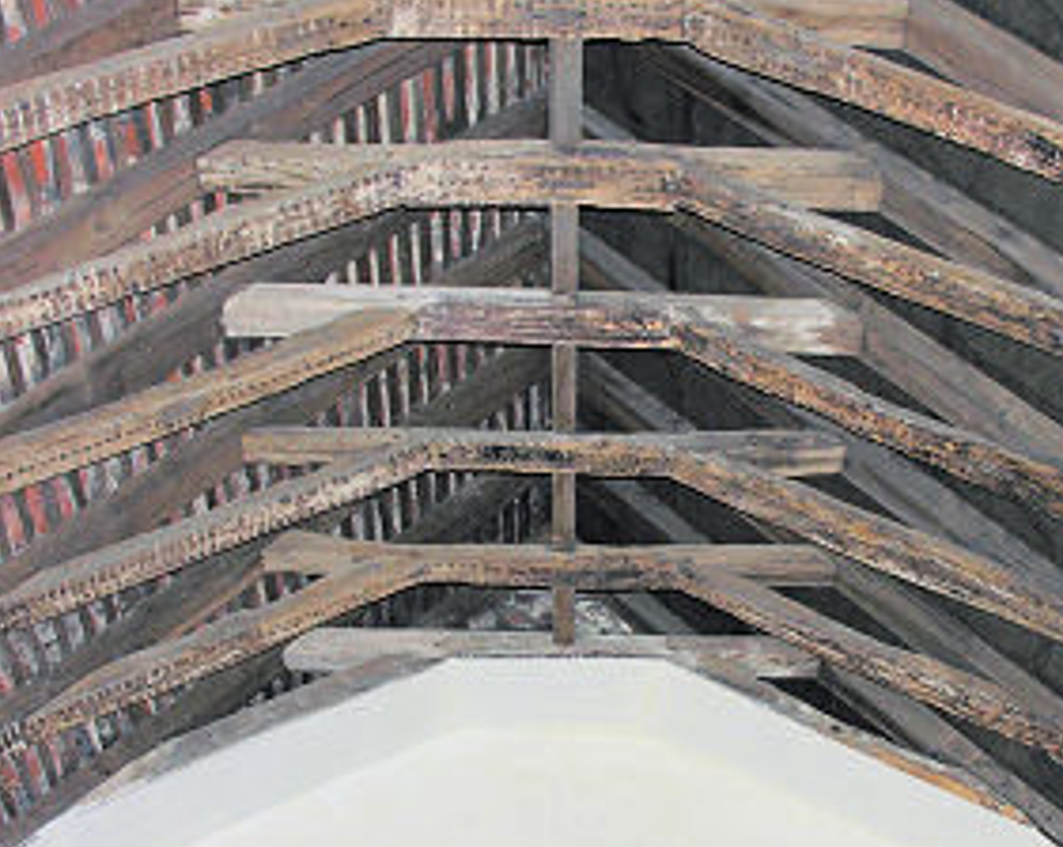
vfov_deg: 27.0
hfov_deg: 33.6
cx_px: 598
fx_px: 1759
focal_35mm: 56
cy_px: 550
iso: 121
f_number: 2.8
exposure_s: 1/60.1
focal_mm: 8.9
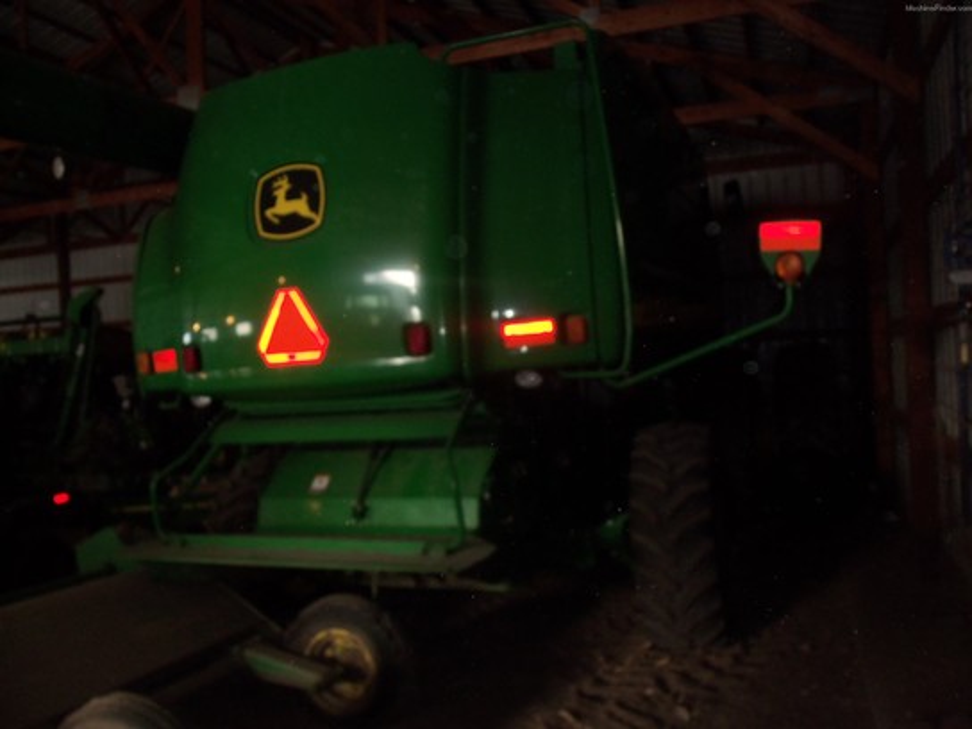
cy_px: 364
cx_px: 486
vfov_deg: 48.2
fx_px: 814
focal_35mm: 29
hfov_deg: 61.7
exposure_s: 1/30
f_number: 3.4
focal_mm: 5.2
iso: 100
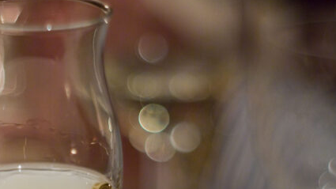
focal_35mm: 142
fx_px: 1265
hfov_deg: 15.0
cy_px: 168
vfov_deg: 8.5
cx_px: 42
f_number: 2
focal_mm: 50
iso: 400
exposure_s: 1/30
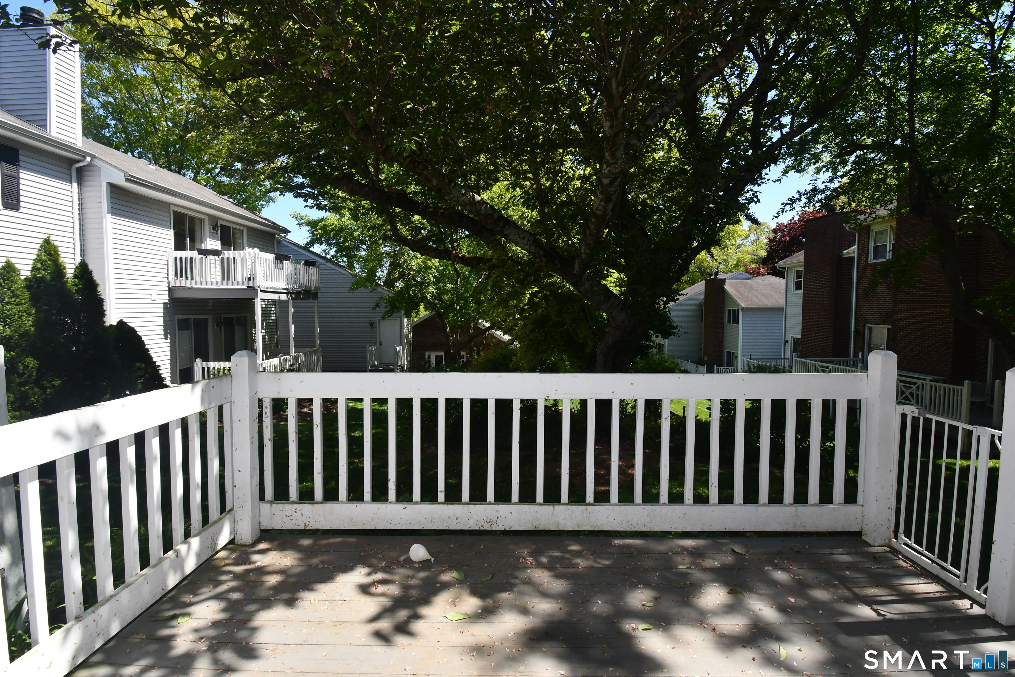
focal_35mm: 16
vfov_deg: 73.7
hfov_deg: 96.7
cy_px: 338
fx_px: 451
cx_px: 508
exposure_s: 1/250
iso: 640
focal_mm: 11
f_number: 14
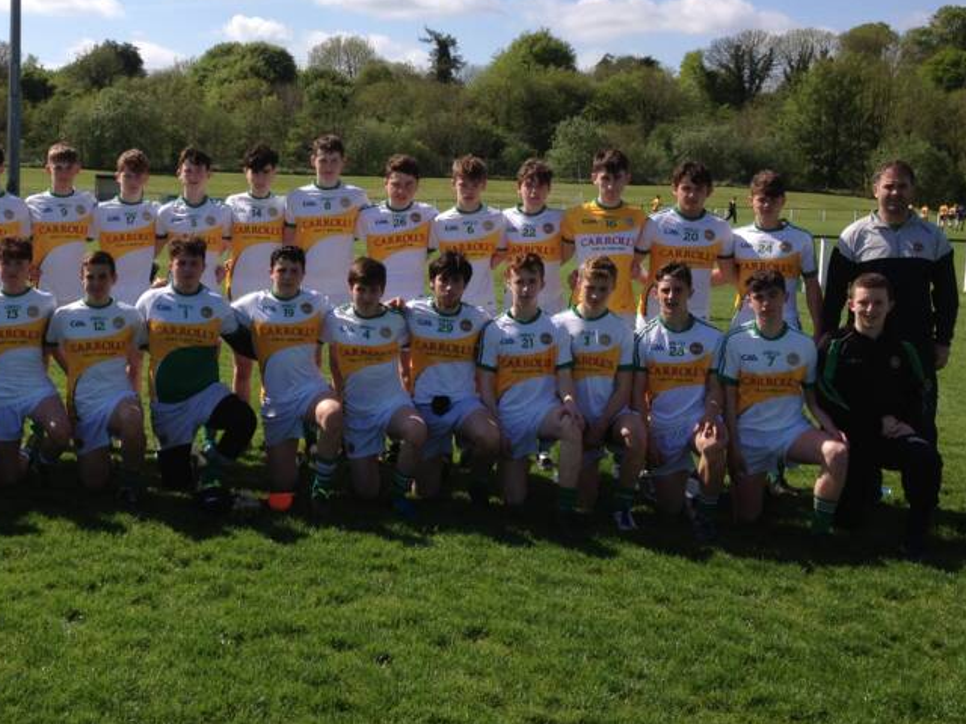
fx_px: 1563
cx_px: 246
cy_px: 294
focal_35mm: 56
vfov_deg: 26.1
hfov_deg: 33.7
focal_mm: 4.28
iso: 50
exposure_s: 1/1972
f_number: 2.4
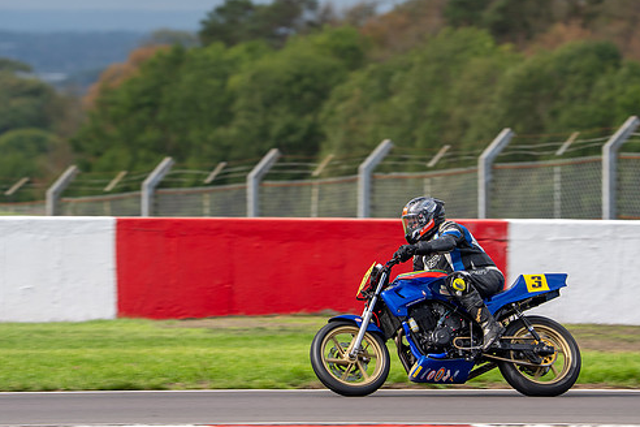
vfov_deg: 3.2
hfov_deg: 4.9
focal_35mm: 424
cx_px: 333
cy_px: 197
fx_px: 7537
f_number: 5.6
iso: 125
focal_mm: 326
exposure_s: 1/500
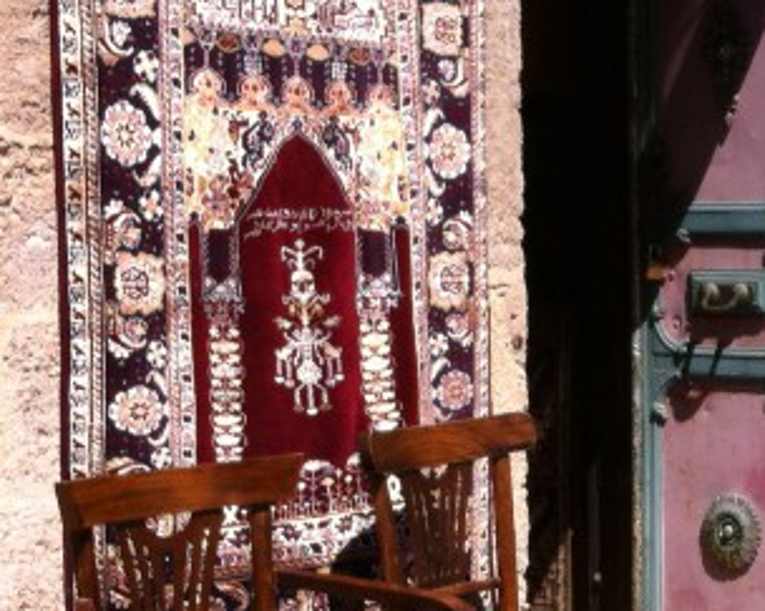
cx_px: 1034
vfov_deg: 13.4
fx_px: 2603
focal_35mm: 115
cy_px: 419
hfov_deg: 15.8
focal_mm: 3.85
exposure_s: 1/1312
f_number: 2.8
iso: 80
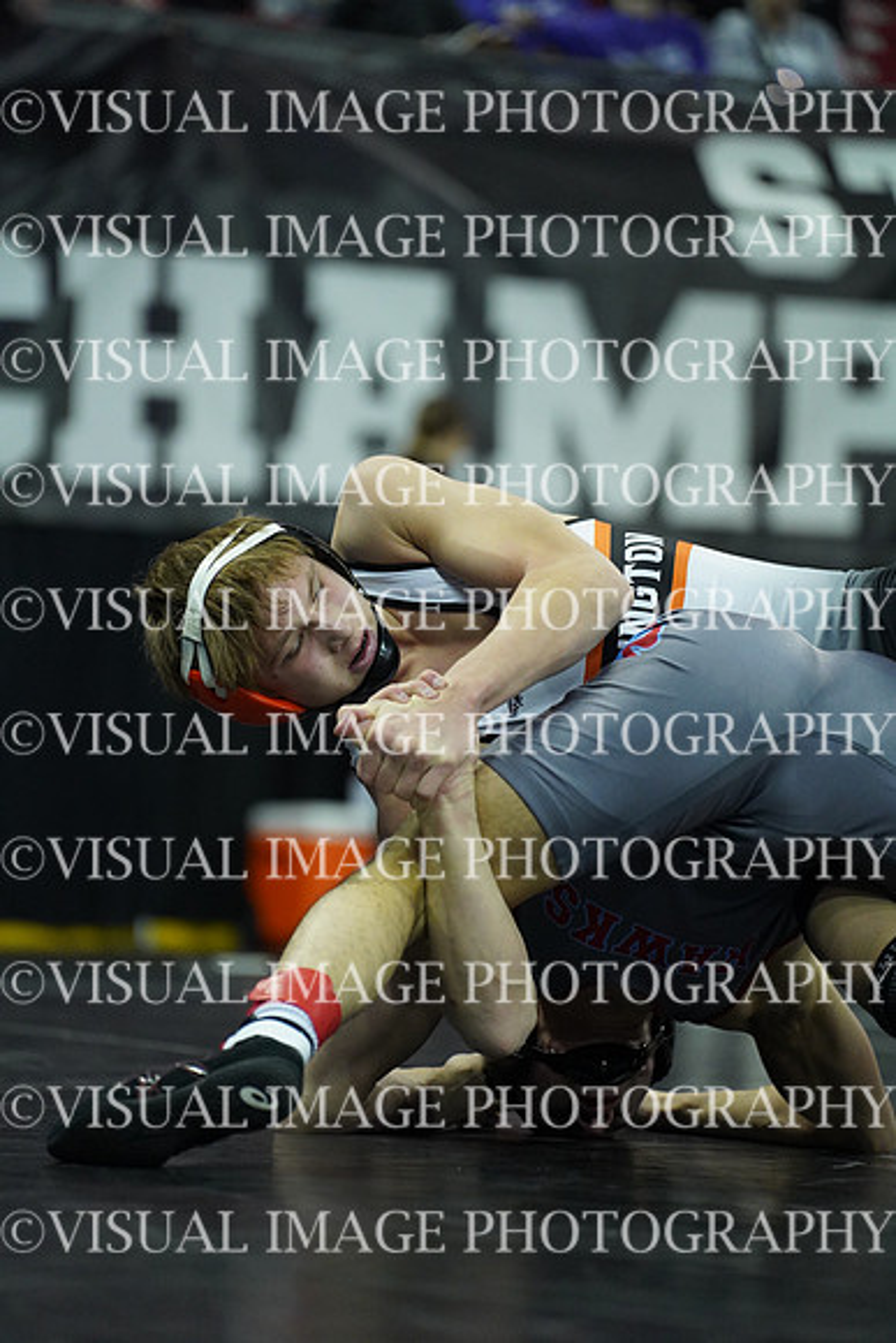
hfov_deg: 9.2
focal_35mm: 150
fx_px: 5596
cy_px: 672
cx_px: 448
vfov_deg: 13.7
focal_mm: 150
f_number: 2.8
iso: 6400
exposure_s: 1/1250
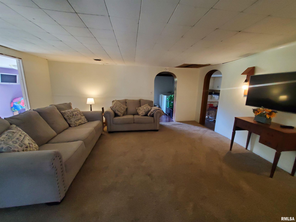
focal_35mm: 13
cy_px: 111
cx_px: 148
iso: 500
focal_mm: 1.8
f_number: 2.2
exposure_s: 1/30
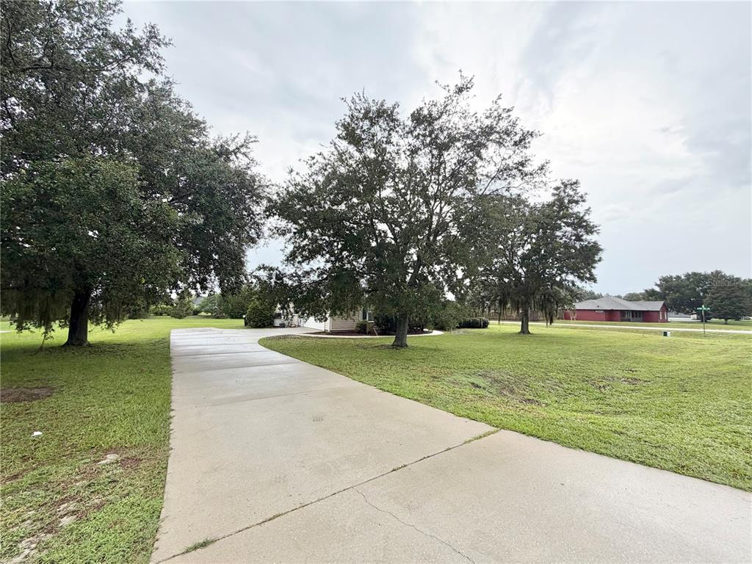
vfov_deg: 85.7
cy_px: 282
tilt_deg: +4.1
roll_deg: -0.8
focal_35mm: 14
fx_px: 304
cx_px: 376
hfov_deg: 102.1
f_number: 2.2
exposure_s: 1/482
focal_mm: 2.22
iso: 64
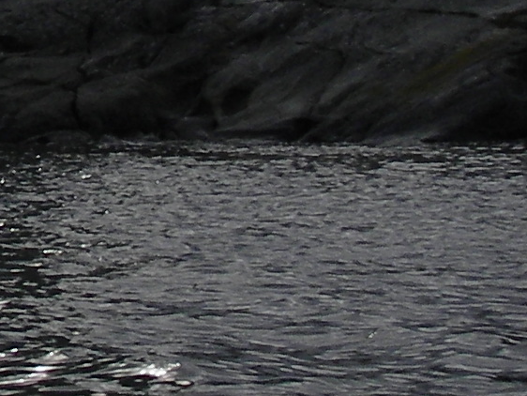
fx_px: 2635
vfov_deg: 8.5
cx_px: -368
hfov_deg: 10.8
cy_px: -131
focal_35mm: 173
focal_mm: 6.3
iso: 50
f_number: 6.6
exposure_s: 1/250
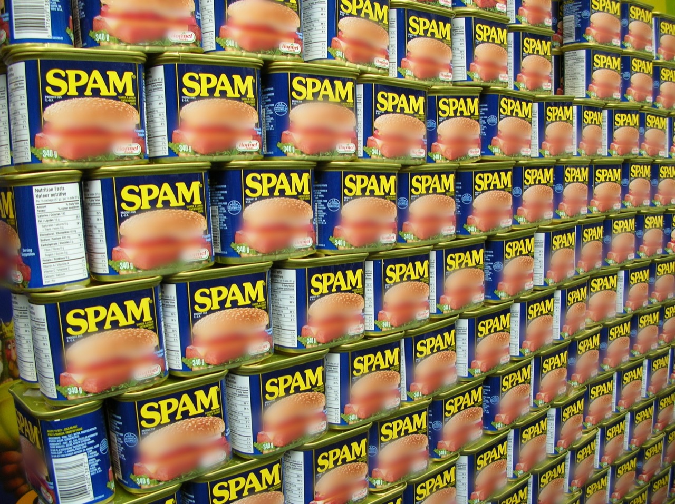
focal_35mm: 35
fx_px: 682
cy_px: 252
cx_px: 338
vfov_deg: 40.6
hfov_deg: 52.7
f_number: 2.8
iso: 50
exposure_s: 1/137
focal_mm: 5.8
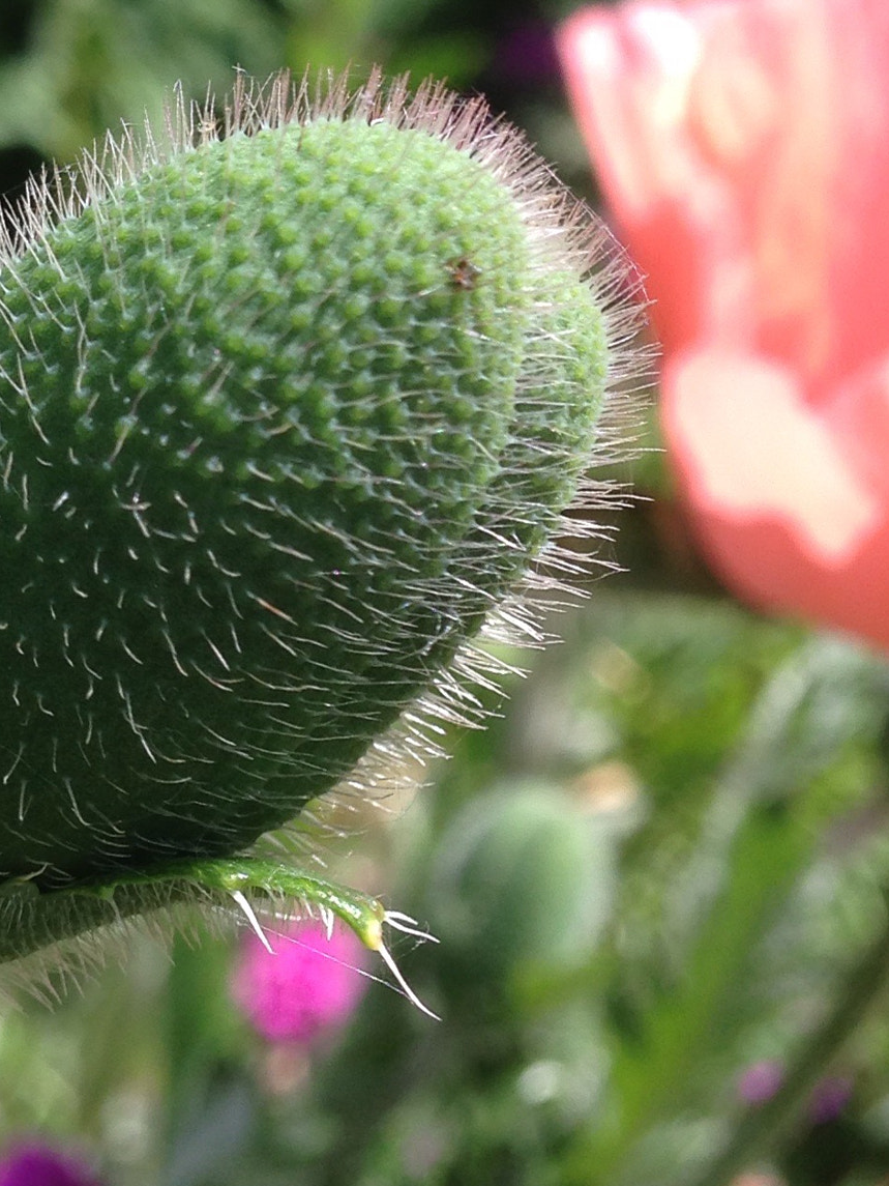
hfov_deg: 24.2
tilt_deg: -20.3
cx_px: 98
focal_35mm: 59
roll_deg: +1.6
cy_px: 605
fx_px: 2020
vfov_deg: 32.7
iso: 50
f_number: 2.4
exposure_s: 1/733
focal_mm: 4.12
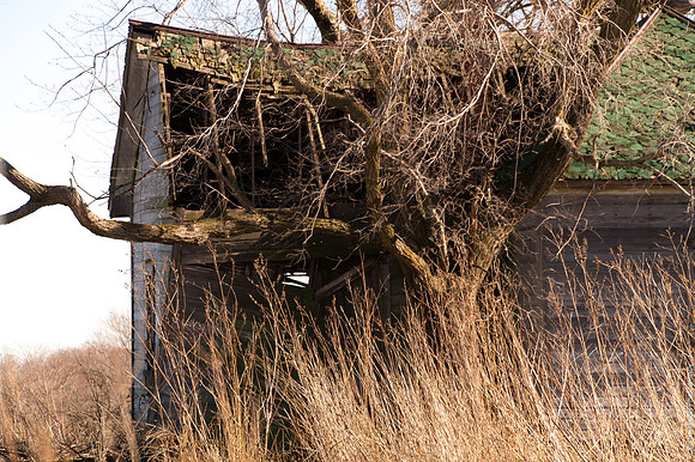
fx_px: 2605
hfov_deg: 15.2
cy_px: 231
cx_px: 348
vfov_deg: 10.1
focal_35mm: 135
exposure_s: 1/500
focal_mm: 90
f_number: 5.6
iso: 250
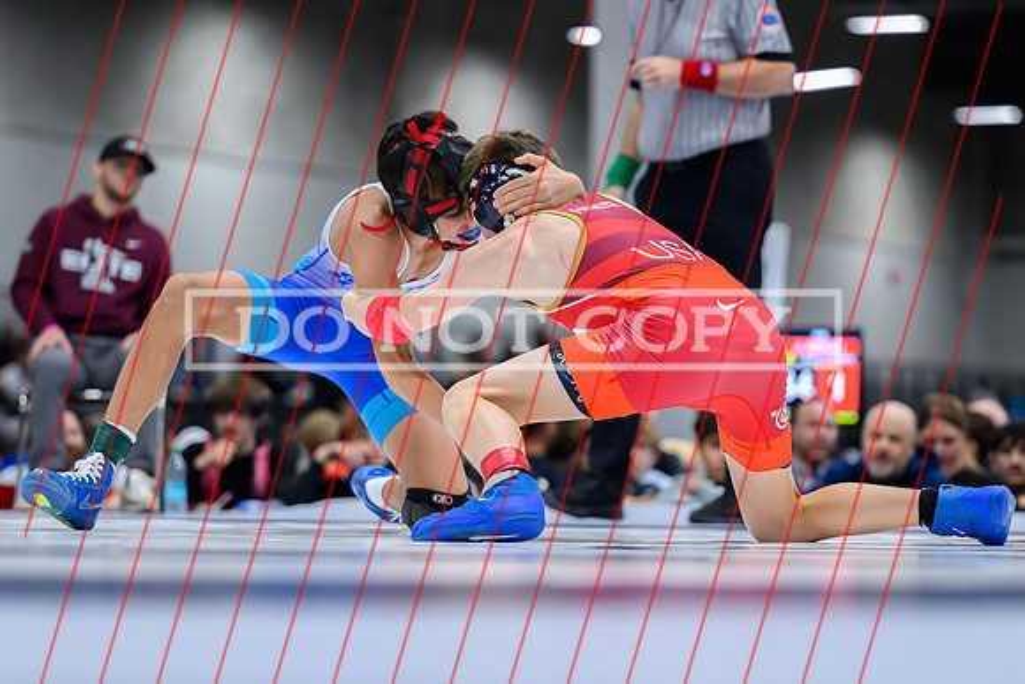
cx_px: 526
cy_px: 409
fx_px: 4640
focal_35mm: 163
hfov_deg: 12.6
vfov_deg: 8.4
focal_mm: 115
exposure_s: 1/800
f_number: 2.8
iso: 9000
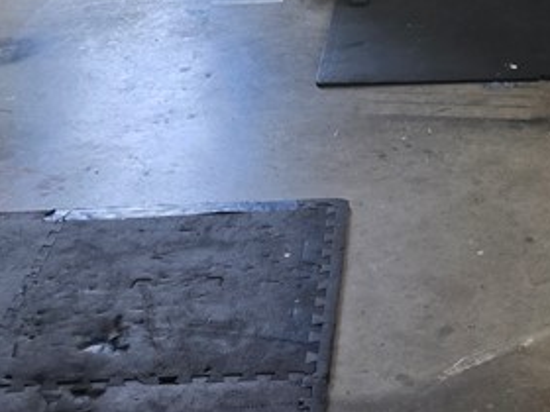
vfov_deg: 15.2
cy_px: -335
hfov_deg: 22.7
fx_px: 1335
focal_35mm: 84
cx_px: 499
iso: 100
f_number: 1.7
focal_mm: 6.3
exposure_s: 1/120
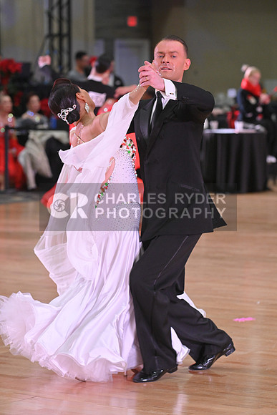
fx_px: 1788
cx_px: 138
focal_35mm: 155
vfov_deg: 13.2
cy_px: 208
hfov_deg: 8.9
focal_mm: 155
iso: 3200
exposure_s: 1/400
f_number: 5.6
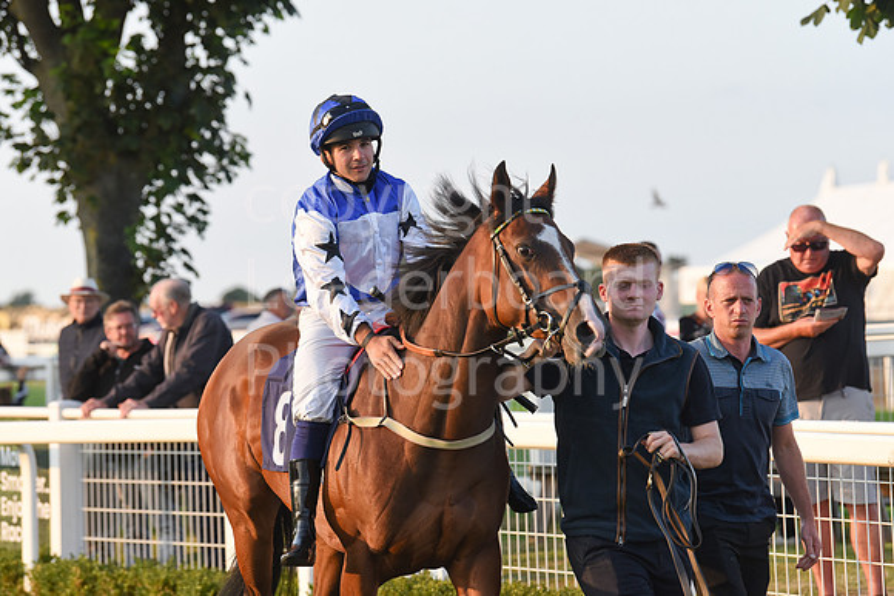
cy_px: 298
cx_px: 447
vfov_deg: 8.6
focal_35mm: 160
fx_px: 3974
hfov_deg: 12.8
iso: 1250
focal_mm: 160
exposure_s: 1/1600
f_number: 5
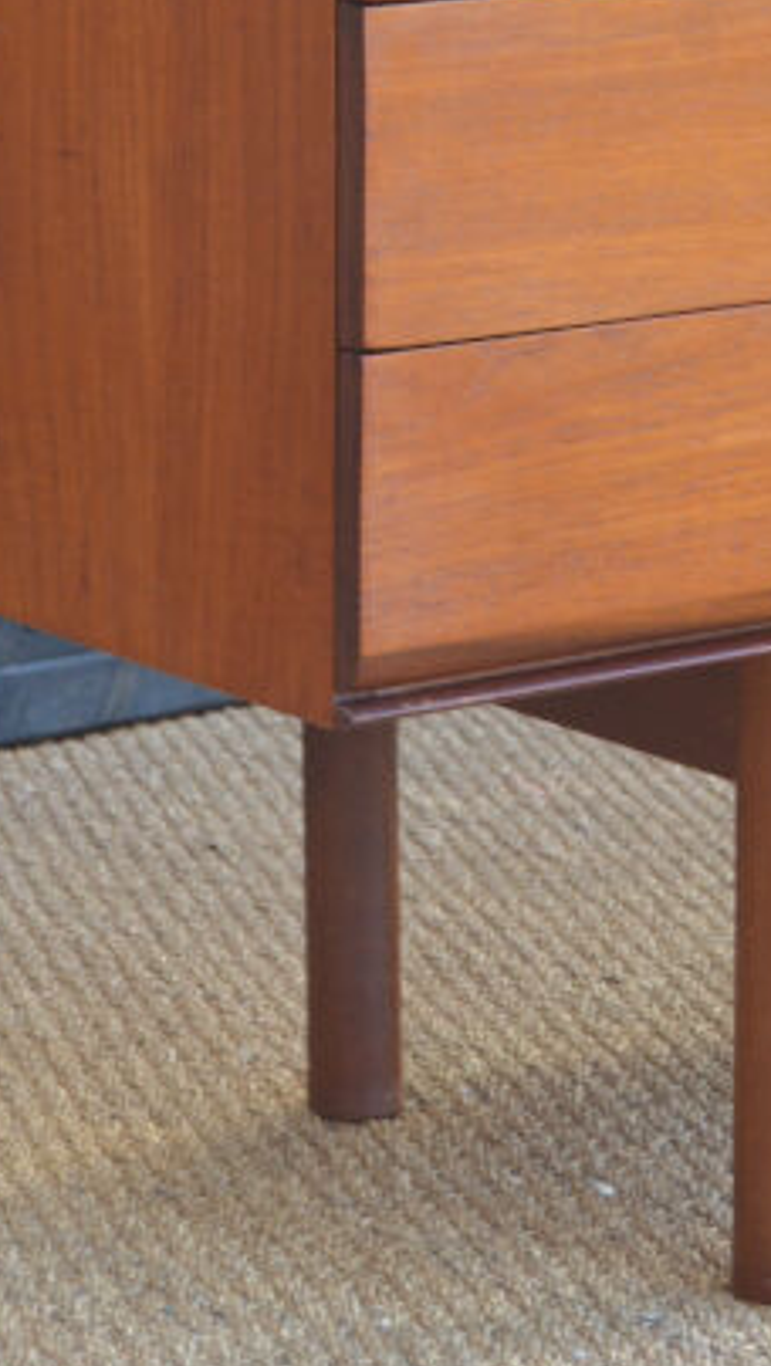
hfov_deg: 7.8
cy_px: -166
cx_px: 565
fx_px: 5619
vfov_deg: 13.6
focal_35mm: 155
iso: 250
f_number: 4.8
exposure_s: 1/125
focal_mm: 38
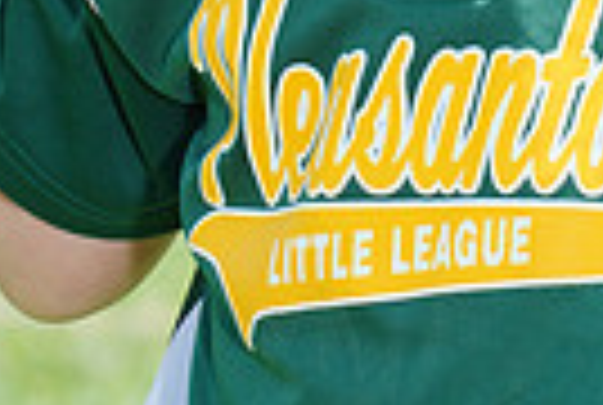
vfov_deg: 1.7
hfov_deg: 2.6
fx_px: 13329
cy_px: -403
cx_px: 549
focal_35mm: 794
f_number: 10
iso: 200
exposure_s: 1/200
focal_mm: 184
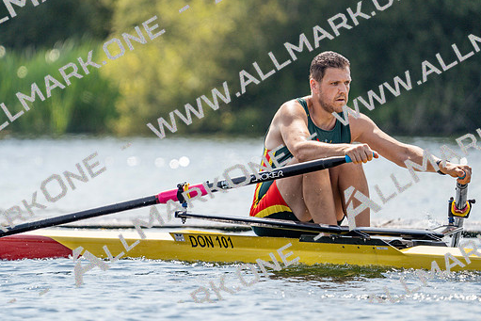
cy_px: 142
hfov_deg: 3.9
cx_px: 264
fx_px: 7030
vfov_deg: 2.6
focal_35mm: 526
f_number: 6.3
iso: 250
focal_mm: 463
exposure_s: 1/1600
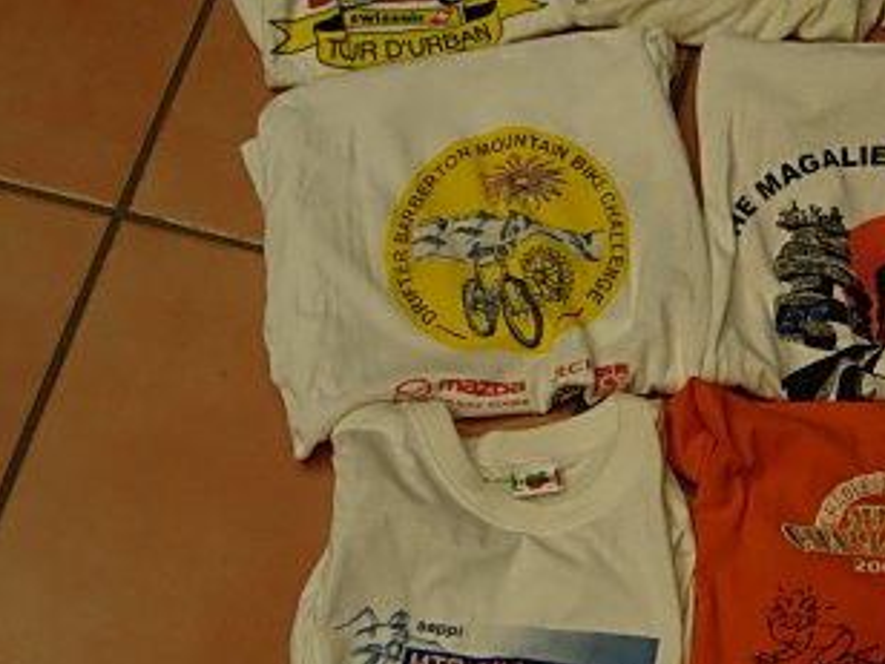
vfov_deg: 18.7
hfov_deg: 24.1
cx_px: 779
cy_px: 319
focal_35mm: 79
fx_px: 2020
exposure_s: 1/813
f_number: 2.8
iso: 64
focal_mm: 7.8
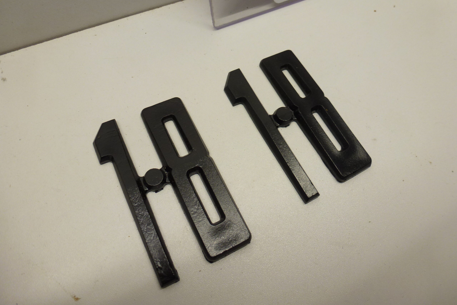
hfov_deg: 71.5
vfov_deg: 51.2
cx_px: 229
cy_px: 138
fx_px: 317
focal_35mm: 25
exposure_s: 1/60
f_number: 3.3
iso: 100
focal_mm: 4.3
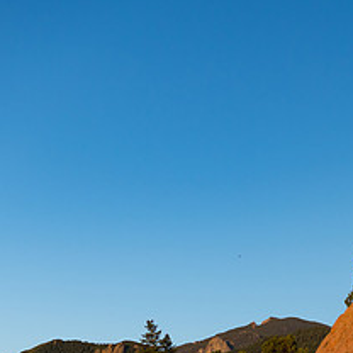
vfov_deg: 20.5
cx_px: 326
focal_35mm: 83
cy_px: 309
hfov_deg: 20.4
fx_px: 958
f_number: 3.5
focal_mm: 35
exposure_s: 1/640
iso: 360
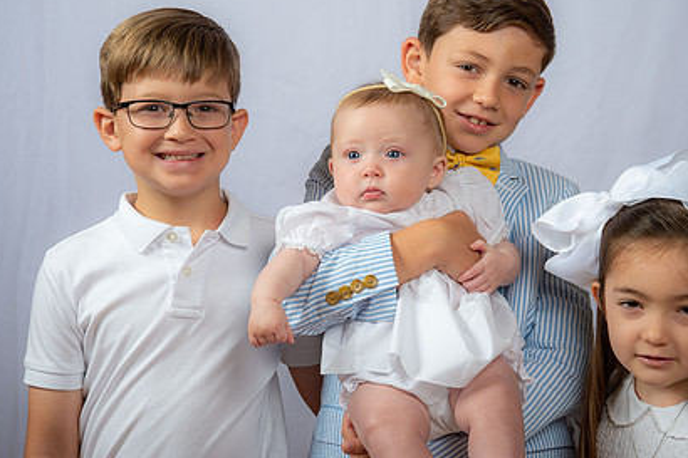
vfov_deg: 16.6
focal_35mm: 82
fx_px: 1566
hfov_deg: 24.7
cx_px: 396
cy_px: 245
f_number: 6.3
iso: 250
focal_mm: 58
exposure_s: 1/200
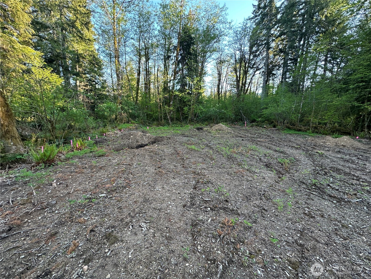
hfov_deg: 102.1
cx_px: 186
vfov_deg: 85.7
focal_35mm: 14
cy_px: 140
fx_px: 150
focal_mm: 2.22
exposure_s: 1/99
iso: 100
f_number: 2.2
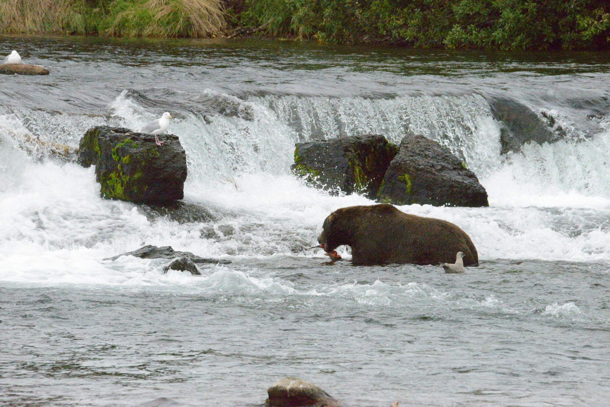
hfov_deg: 3.4
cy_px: 204
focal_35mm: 600
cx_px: 305
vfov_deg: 2.3
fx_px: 10170
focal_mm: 600
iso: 25600
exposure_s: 1/8000
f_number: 14
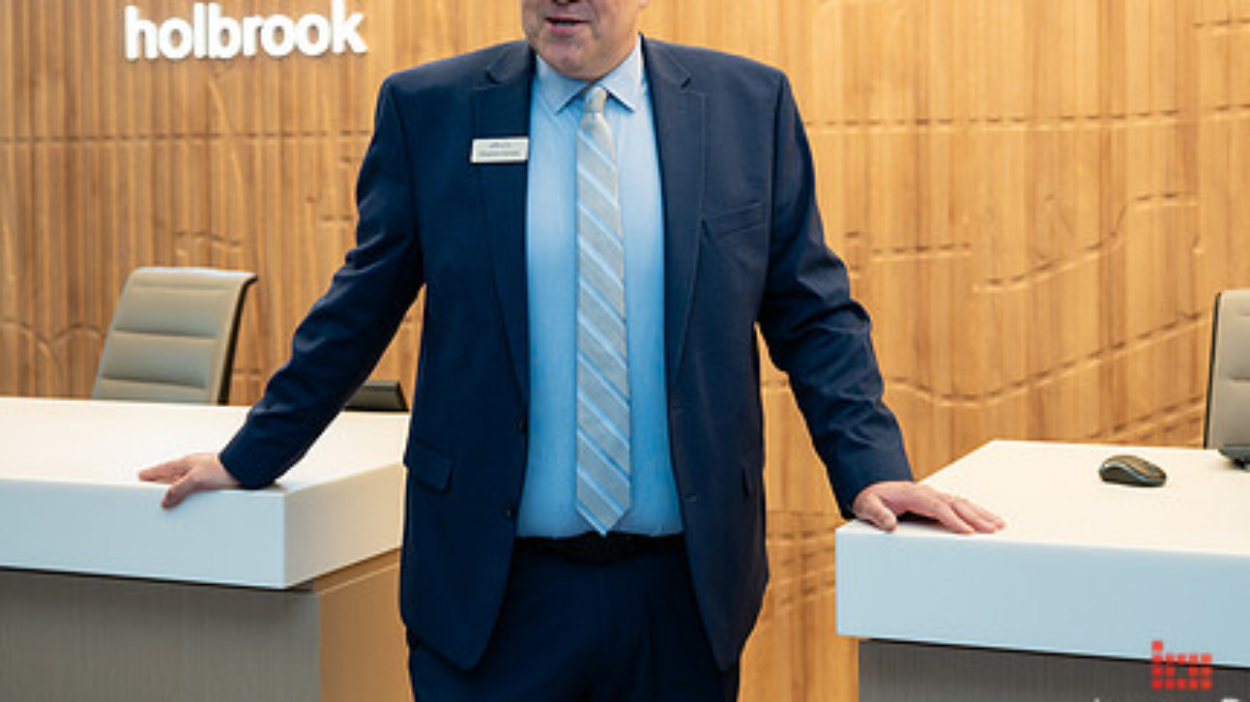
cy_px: 209
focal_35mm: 66
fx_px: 2187
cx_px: 551
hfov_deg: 31.9
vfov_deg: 18.2
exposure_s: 1/200
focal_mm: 44
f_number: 3.5
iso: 500
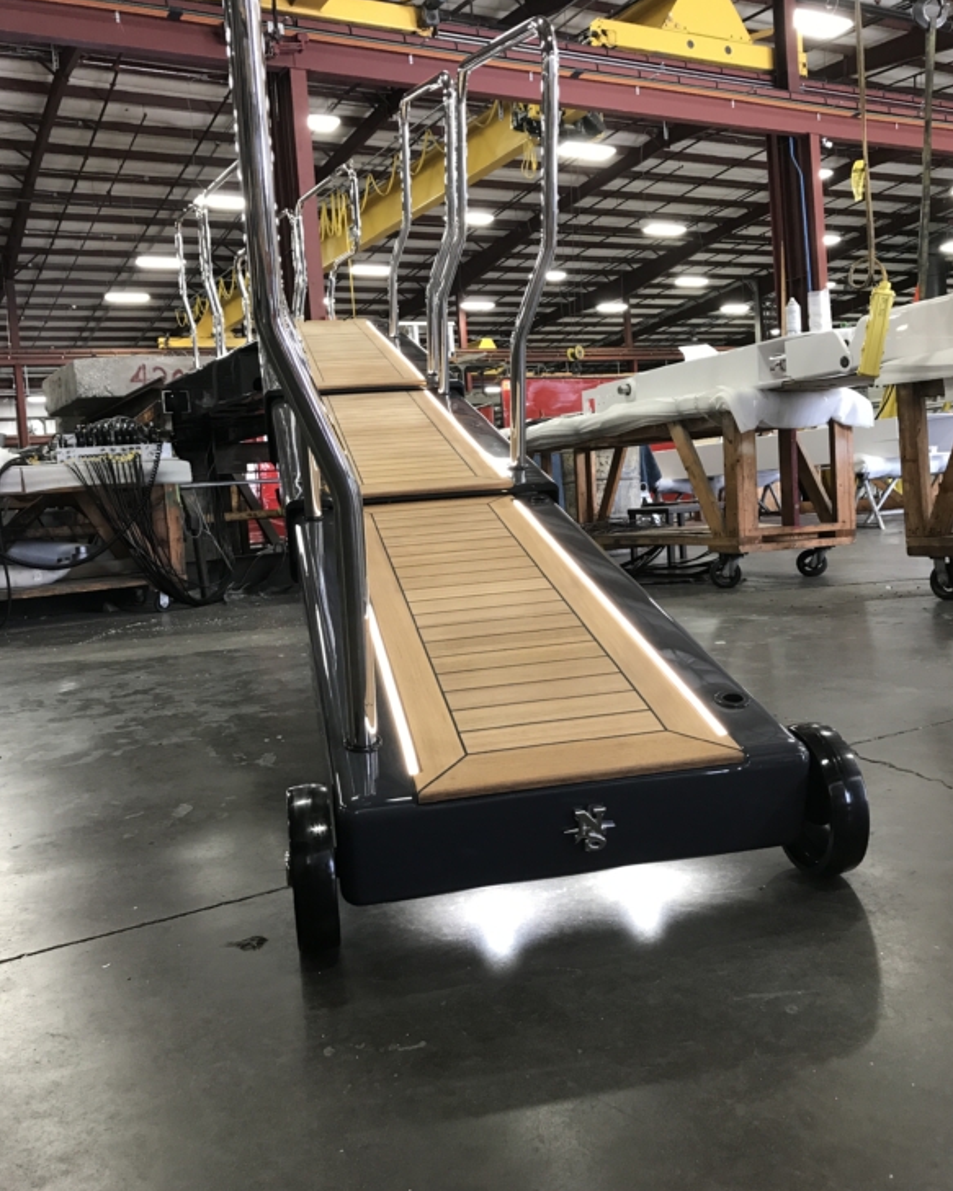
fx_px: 1058
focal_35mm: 30
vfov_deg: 58.7
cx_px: 477
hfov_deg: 48.5
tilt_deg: -2.9
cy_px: 555
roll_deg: +4.9
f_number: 1.8
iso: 40
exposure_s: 1/15
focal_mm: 3.99
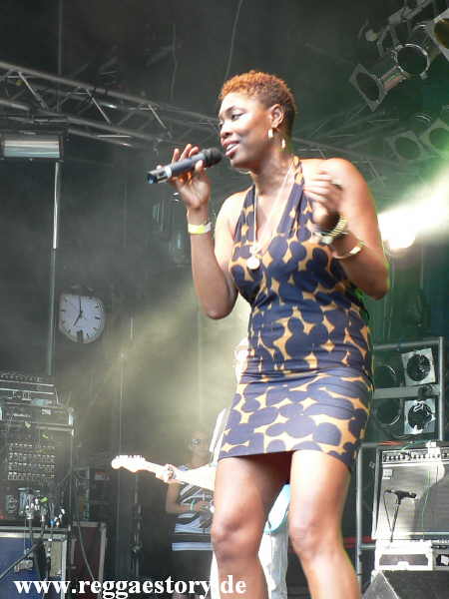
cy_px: 300
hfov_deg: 24.0
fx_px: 1055
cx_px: 224
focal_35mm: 61
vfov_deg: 31.7
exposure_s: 1/30
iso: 100
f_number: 3.2
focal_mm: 10.5
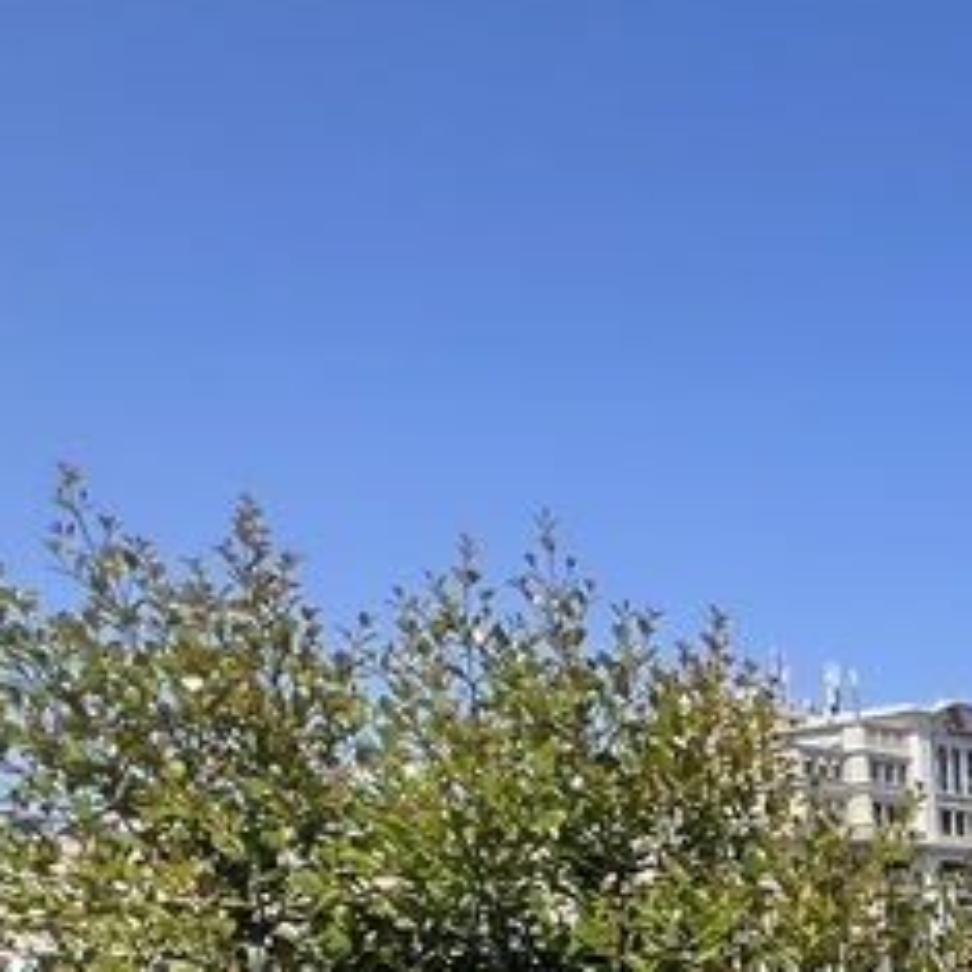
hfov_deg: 22.6
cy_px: 1361
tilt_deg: -11.2
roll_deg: +0.2
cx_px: 1679
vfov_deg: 26.8
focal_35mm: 50
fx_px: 1588
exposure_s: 1/1468
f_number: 1.8
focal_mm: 1.57
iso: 32
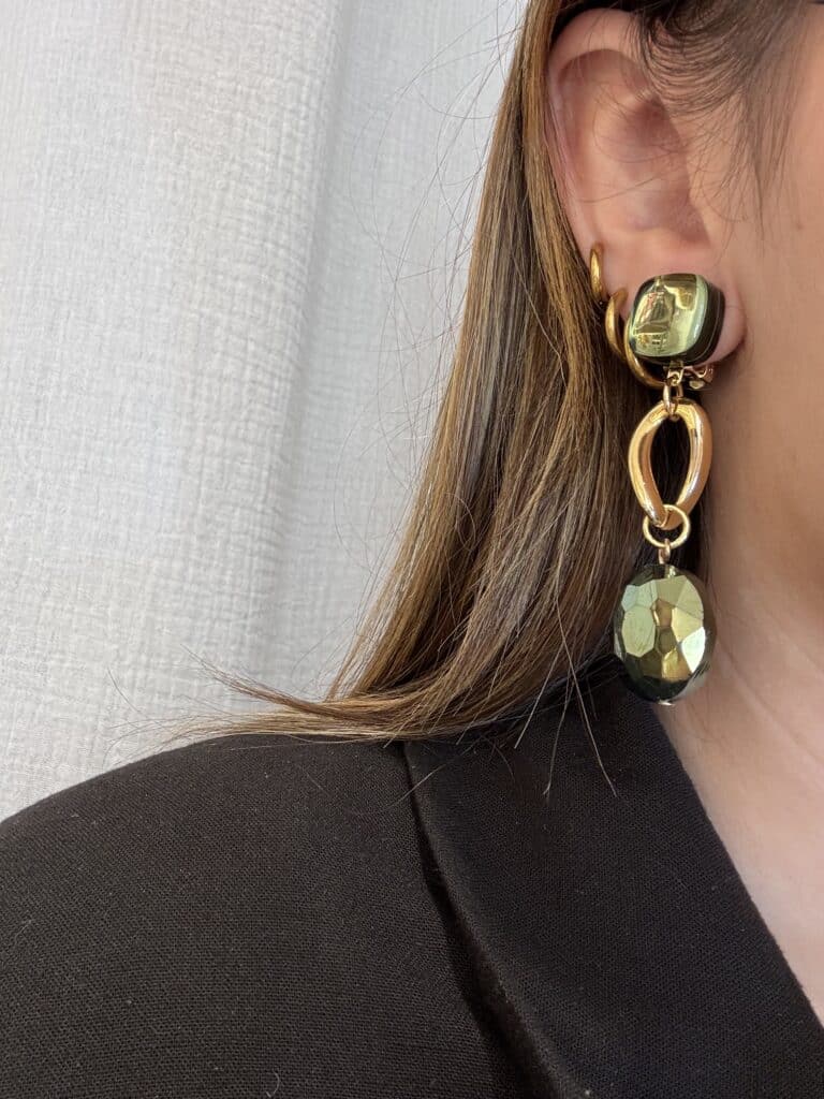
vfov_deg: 60.0
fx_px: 952
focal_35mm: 30
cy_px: 550
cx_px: 412
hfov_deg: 46.8
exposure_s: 1/50
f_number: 1.9
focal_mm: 2.69
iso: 80
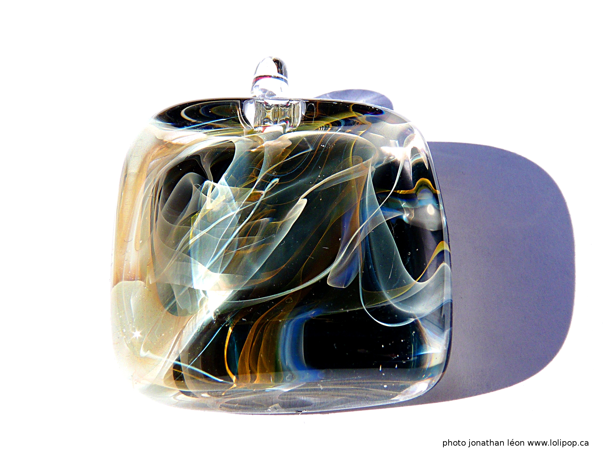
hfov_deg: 38.2
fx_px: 871
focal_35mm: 50
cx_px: 302
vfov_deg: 29.1
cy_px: 226
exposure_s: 1/500
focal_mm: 6.4
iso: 100
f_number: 6.3
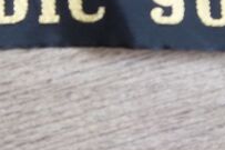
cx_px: 124
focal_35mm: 69
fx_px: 431
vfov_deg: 19.2
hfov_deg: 29.2
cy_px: 4
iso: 130
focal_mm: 5.05
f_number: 3.5
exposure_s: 1/30
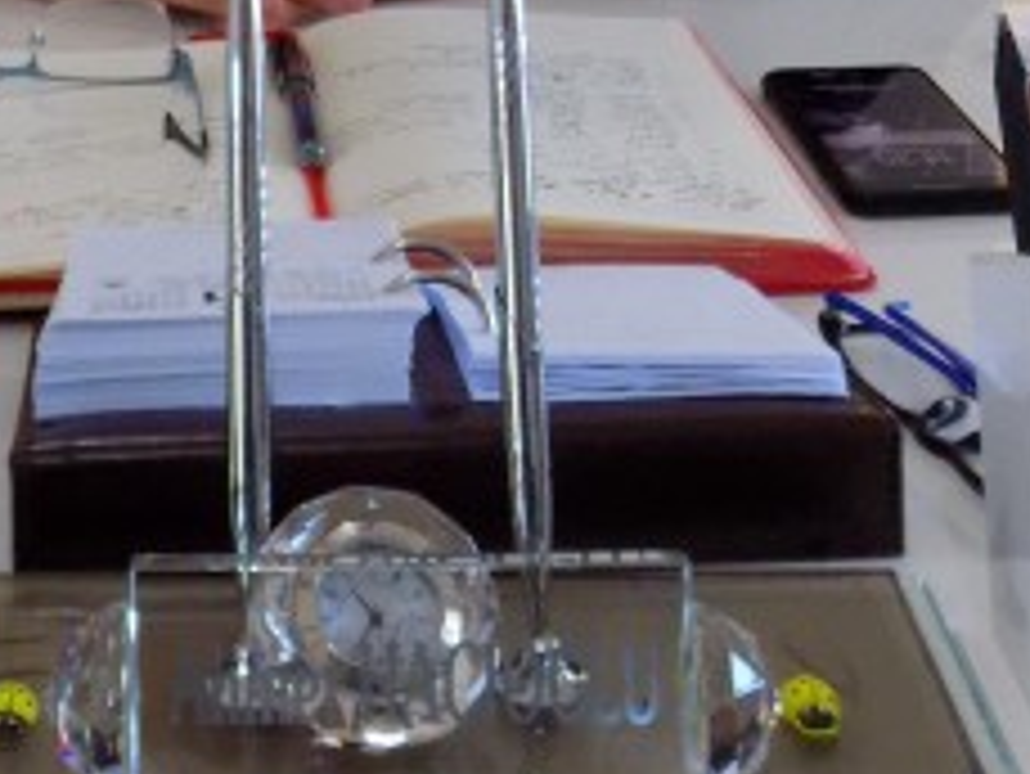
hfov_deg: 23.3
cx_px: 254
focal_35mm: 83
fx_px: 2471
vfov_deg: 15.8
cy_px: -518
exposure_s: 1/30
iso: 250
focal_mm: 4
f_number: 3.1
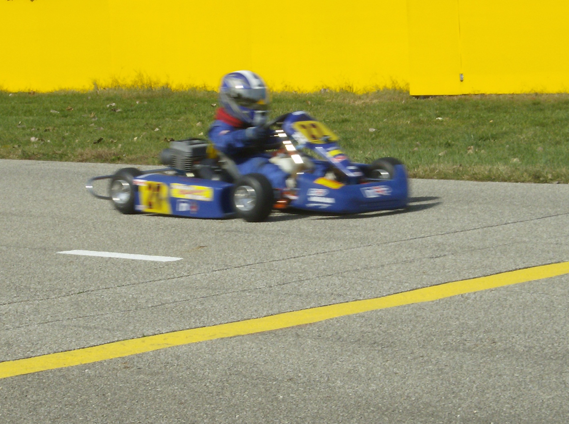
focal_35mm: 161
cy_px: 224
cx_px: 291
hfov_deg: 12.3
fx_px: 2641
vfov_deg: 9.2
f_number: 7.8
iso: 100
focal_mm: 18
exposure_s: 1/369
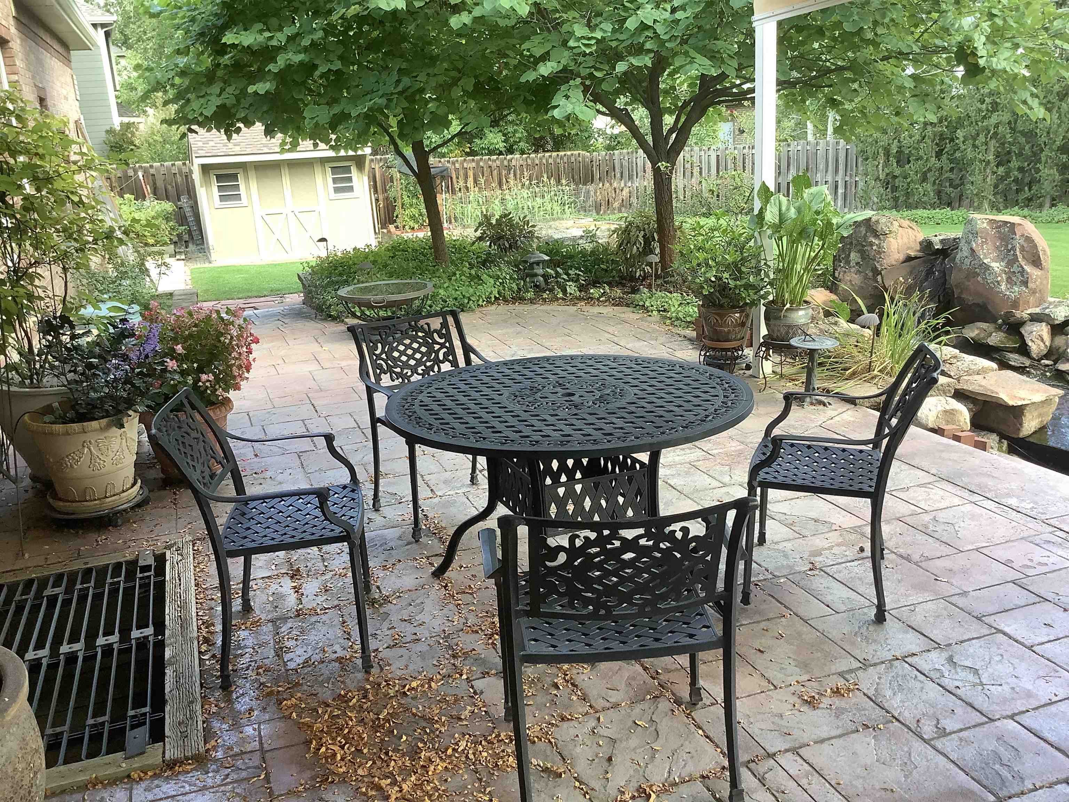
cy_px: 401
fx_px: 957
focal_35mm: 31
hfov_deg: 58.4
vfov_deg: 45.4
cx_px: 534
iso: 50
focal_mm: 3.3
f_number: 2.4
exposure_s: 1/60
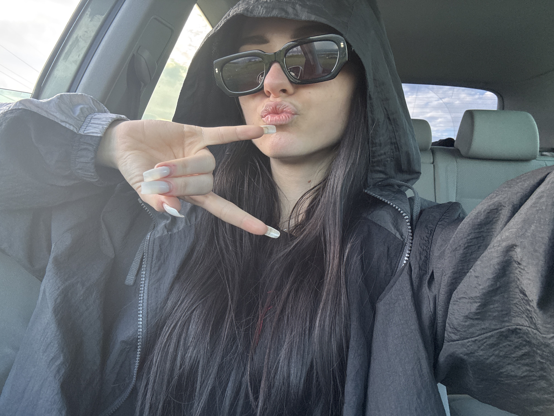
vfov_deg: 58.9
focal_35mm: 23
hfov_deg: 73.9
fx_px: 368
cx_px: 277
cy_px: 208
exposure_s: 1/84
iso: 80
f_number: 1.9
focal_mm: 2.69
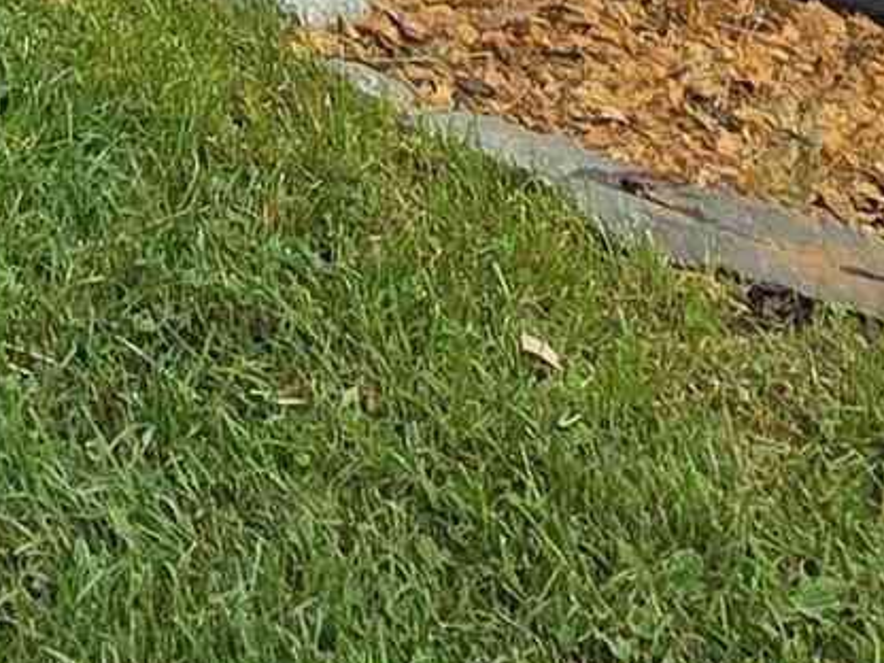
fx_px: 2452
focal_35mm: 96
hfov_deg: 17.2
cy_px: -1347
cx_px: -640
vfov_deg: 10.6
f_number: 1.9
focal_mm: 2.2
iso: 40
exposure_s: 1/1445
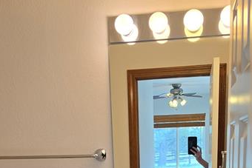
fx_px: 378
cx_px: 129
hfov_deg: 36.9
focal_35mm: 54
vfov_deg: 22.0
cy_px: 231
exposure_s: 1/120
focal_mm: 6.5
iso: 20
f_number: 1.4
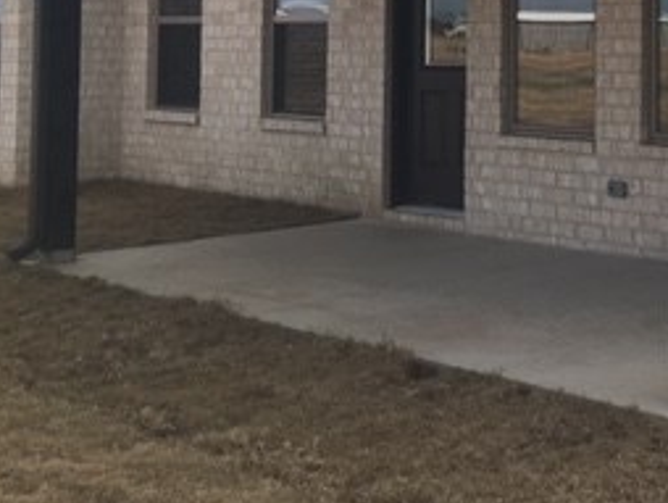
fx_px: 1410
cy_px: -37
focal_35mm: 73
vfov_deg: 19.4
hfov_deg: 25.2
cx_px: 692
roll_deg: -0.3
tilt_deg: +2.0
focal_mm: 4.15
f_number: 2.2
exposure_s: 1/1026
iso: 25
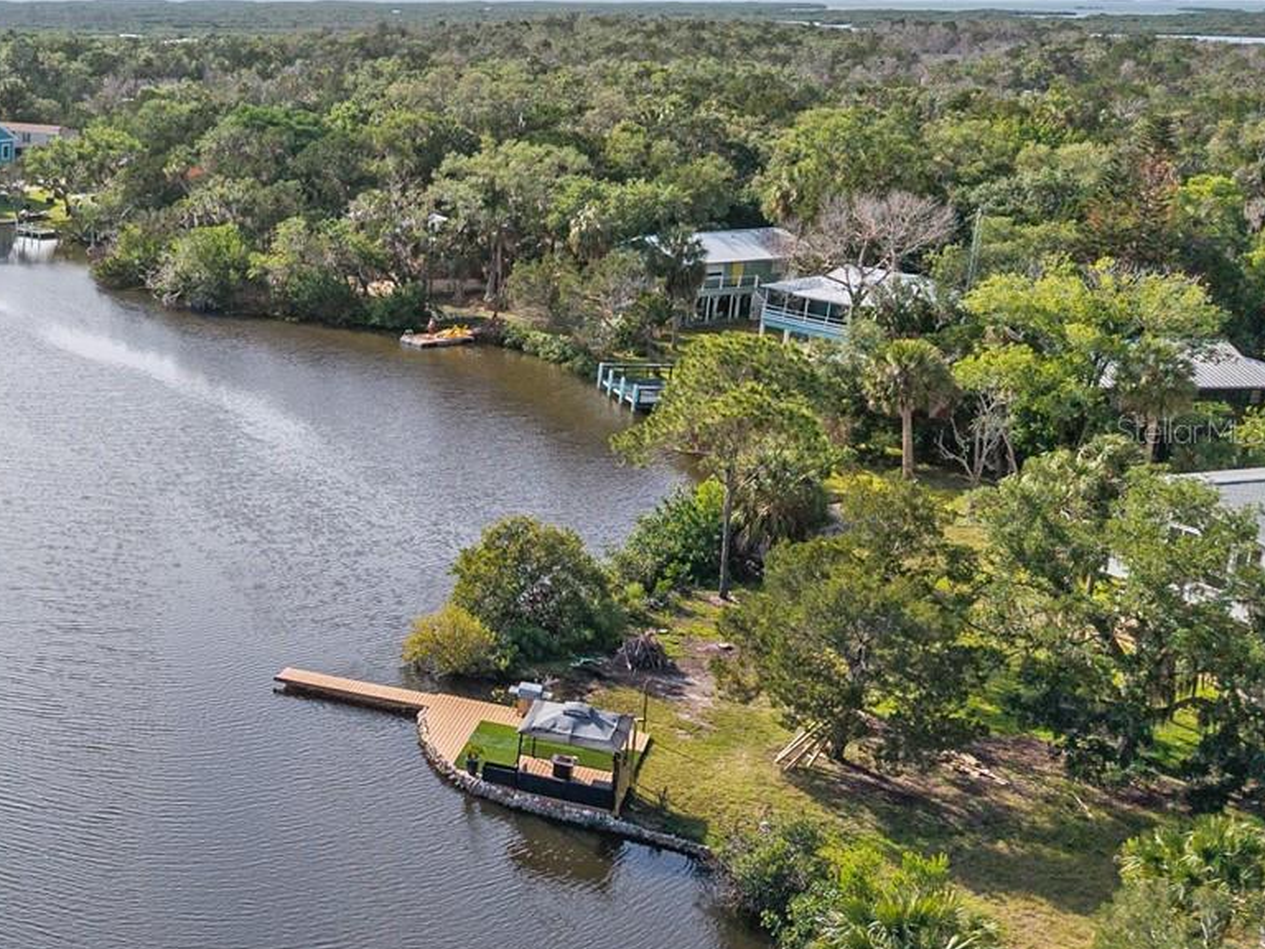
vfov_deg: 29.1
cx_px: -46
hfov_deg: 34.2
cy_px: 430
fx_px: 1827
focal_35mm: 50
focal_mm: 8.67
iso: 230
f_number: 1.8
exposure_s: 1/8000
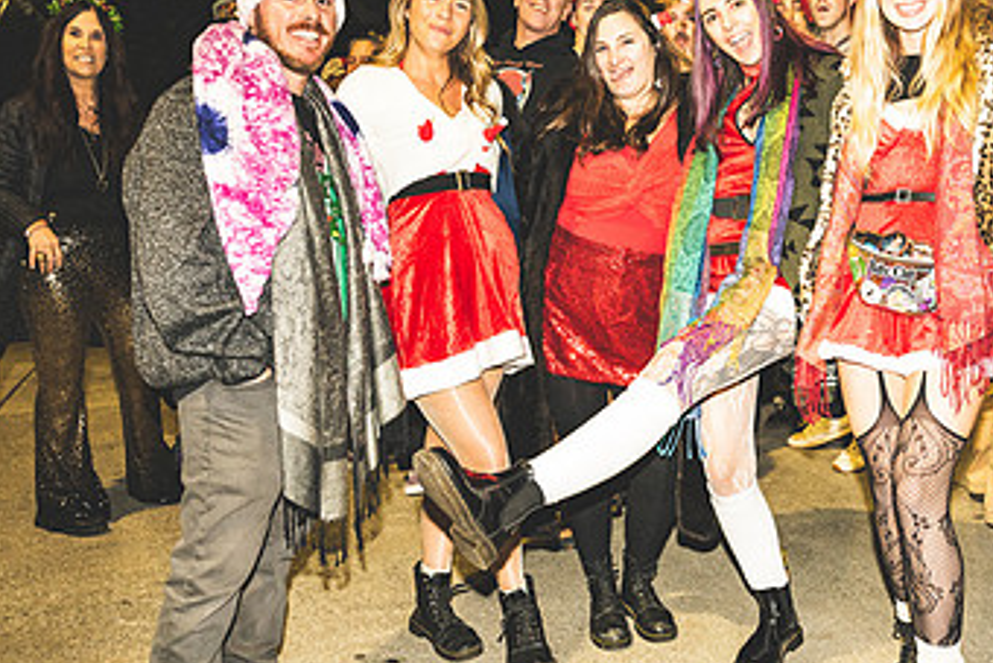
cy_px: 247
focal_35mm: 41
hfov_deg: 46.6
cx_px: 672
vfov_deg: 32.5
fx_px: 1131
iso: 1600
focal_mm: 24
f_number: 3.2
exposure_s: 1/200
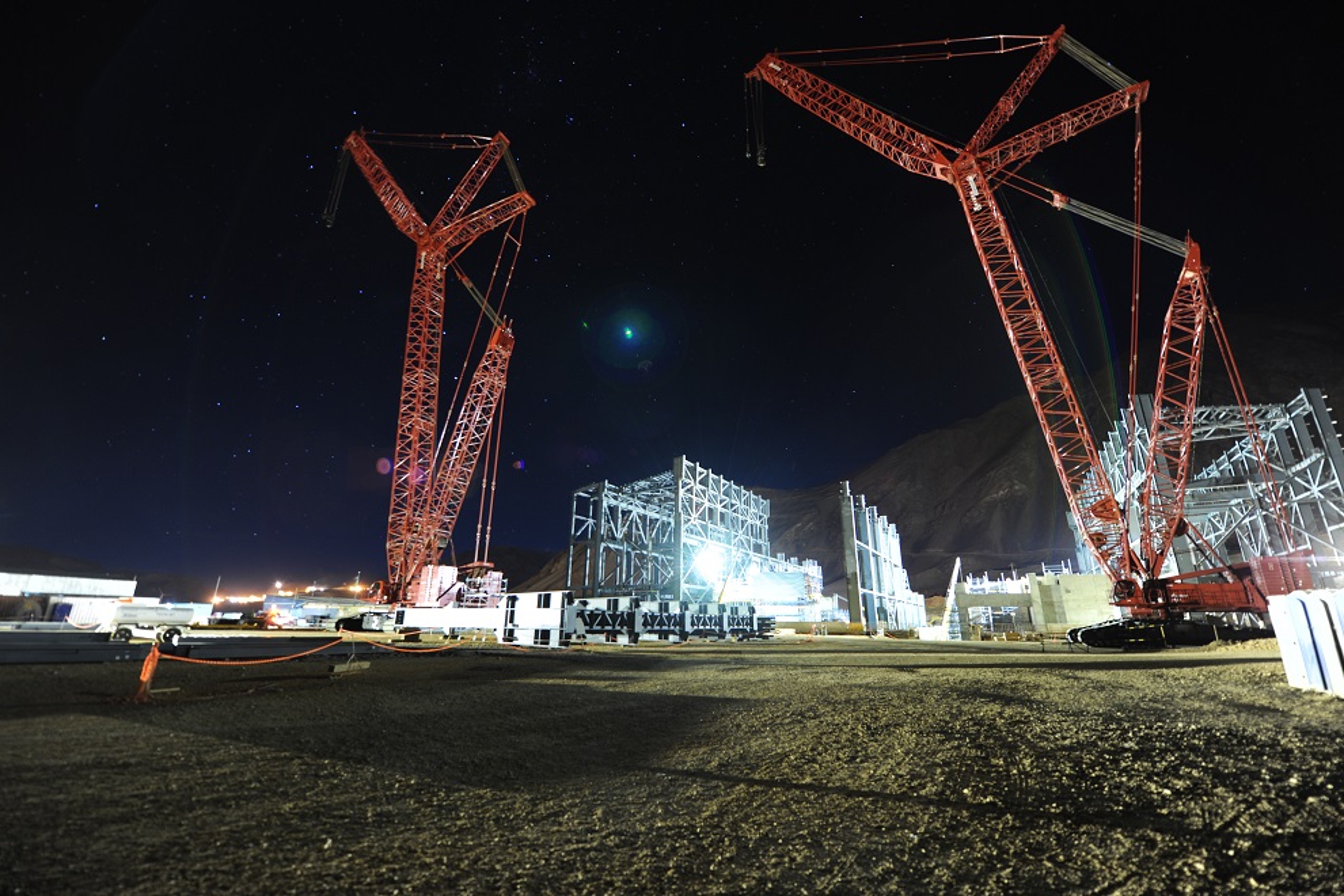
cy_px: 448
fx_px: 523
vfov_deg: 81.2
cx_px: 672
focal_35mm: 14
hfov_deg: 104.3
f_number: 2.8
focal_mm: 14
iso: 400
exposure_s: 8
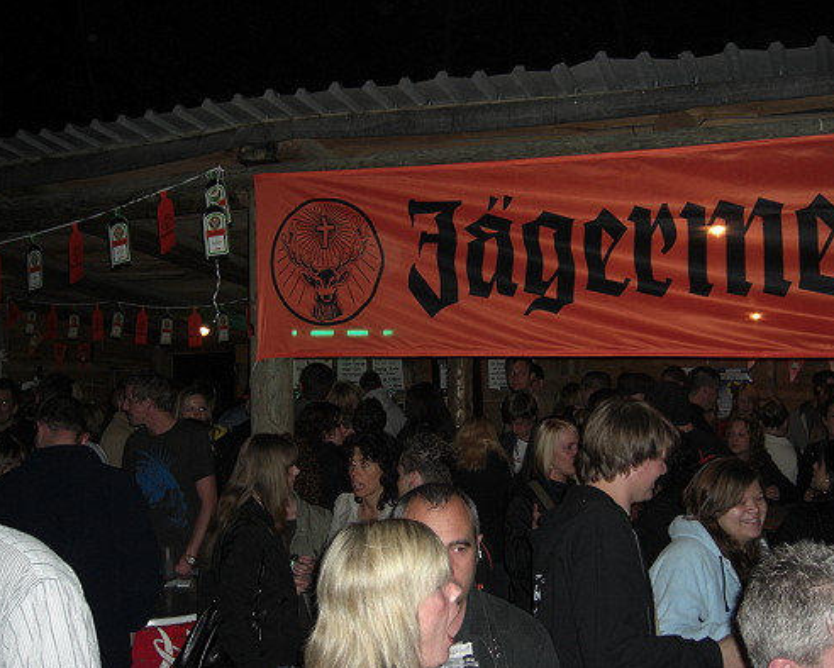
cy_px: 336
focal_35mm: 40
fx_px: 988
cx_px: 414
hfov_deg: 45.8
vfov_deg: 37.4
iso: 200
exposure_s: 1/60
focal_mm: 7.9
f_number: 2.8
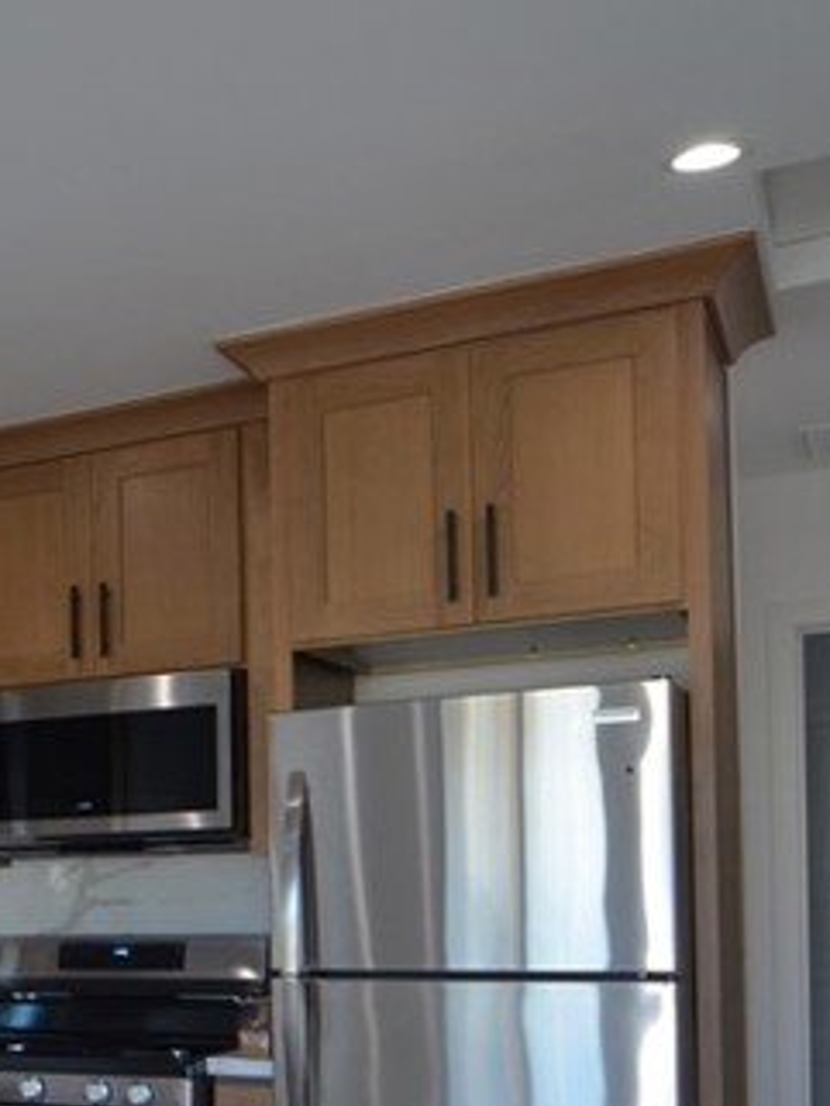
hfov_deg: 23.8
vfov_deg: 36.2
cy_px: 920
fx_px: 1614
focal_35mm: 51
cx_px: -358
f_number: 5
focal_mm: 11
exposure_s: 1/100
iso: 400
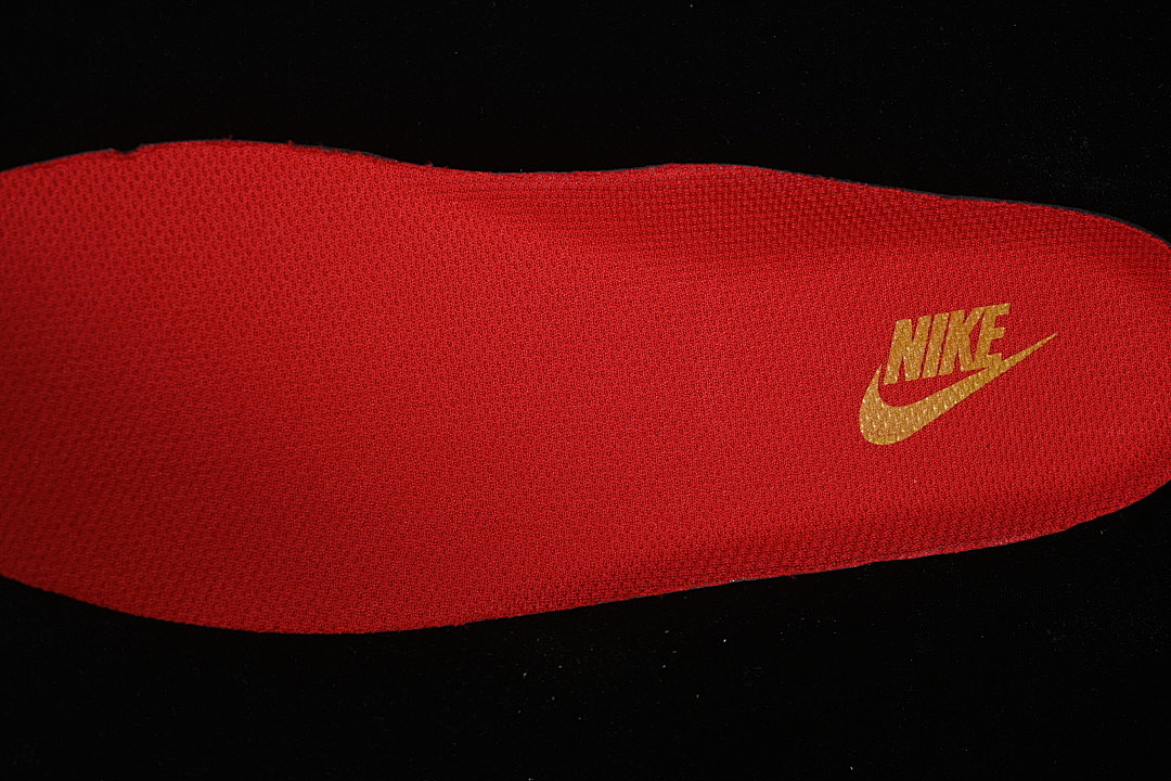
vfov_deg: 18.2
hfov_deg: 27.0
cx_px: 586
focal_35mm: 75
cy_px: 390
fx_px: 2439
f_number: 7.1
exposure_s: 1/80
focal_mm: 50
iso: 160
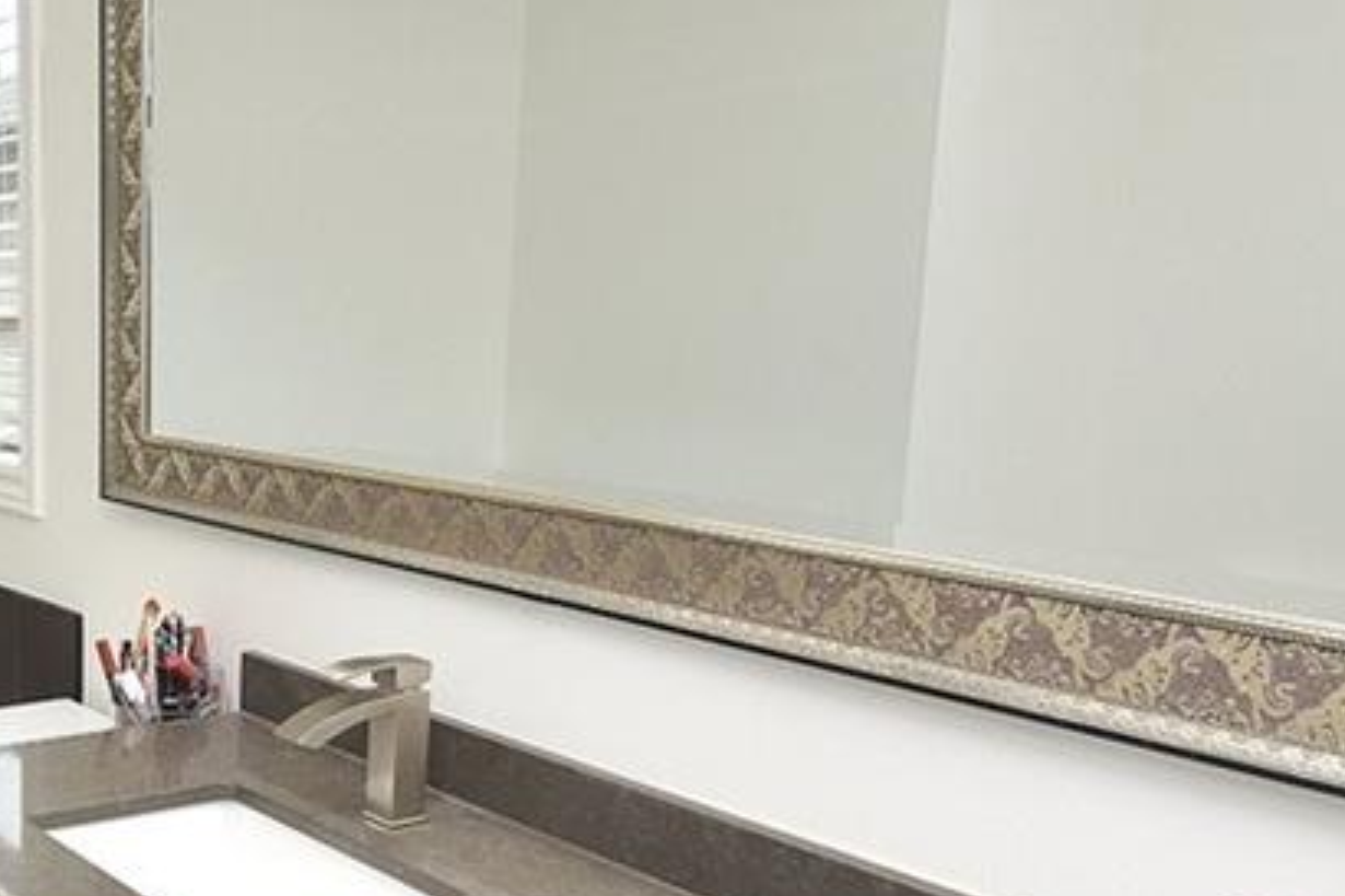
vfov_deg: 32.9
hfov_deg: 44.3
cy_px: 645
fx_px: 1494
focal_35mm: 40
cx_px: 141
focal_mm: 16
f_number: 6.3
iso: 500
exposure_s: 1/160
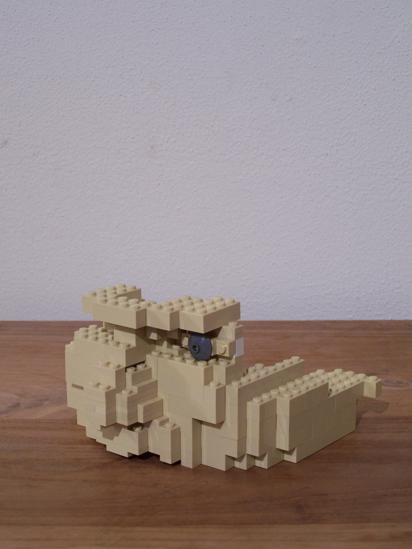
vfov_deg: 30.3
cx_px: 206
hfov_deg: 22.9
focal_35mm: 64
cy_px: 274
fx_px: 1016
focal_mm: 10.7
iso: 80
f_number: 3.2
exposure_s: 1/2
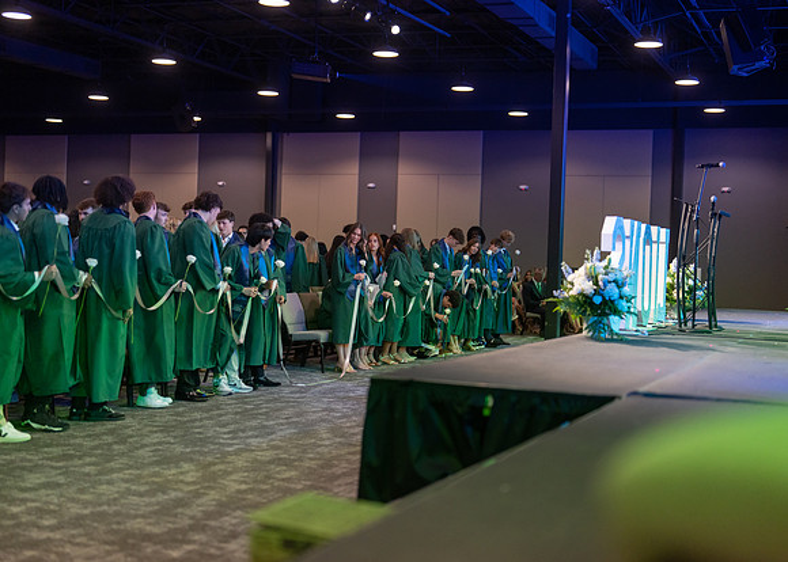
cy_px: 281
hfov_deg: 36.7
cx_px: 394
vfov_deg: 26.6
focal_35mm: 53
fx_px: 1188
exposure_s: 1/400
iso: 1600
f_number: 1.2
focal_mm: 50
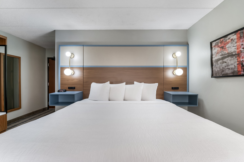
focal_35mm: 16
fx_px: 105
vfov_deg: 75.4
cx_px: 122
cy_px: 81
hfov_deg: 98.6
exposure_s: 1/25
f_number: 8
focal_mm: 15.5
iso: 400
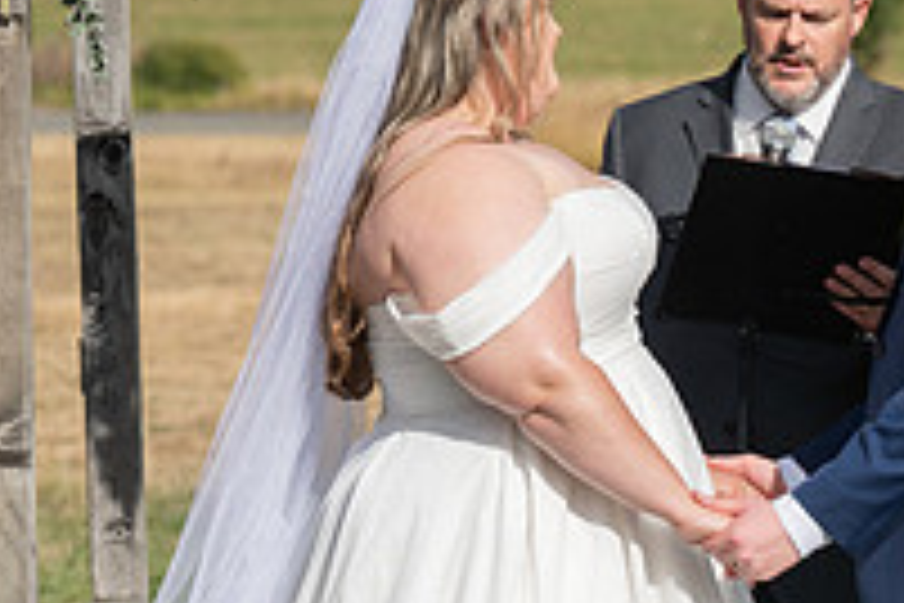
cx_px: 706
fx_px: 6880
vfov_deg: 5.0
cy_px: 295
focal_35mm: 274
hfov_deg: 7.5
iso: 400
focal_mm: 95
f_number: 4.5
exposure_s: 1/8000
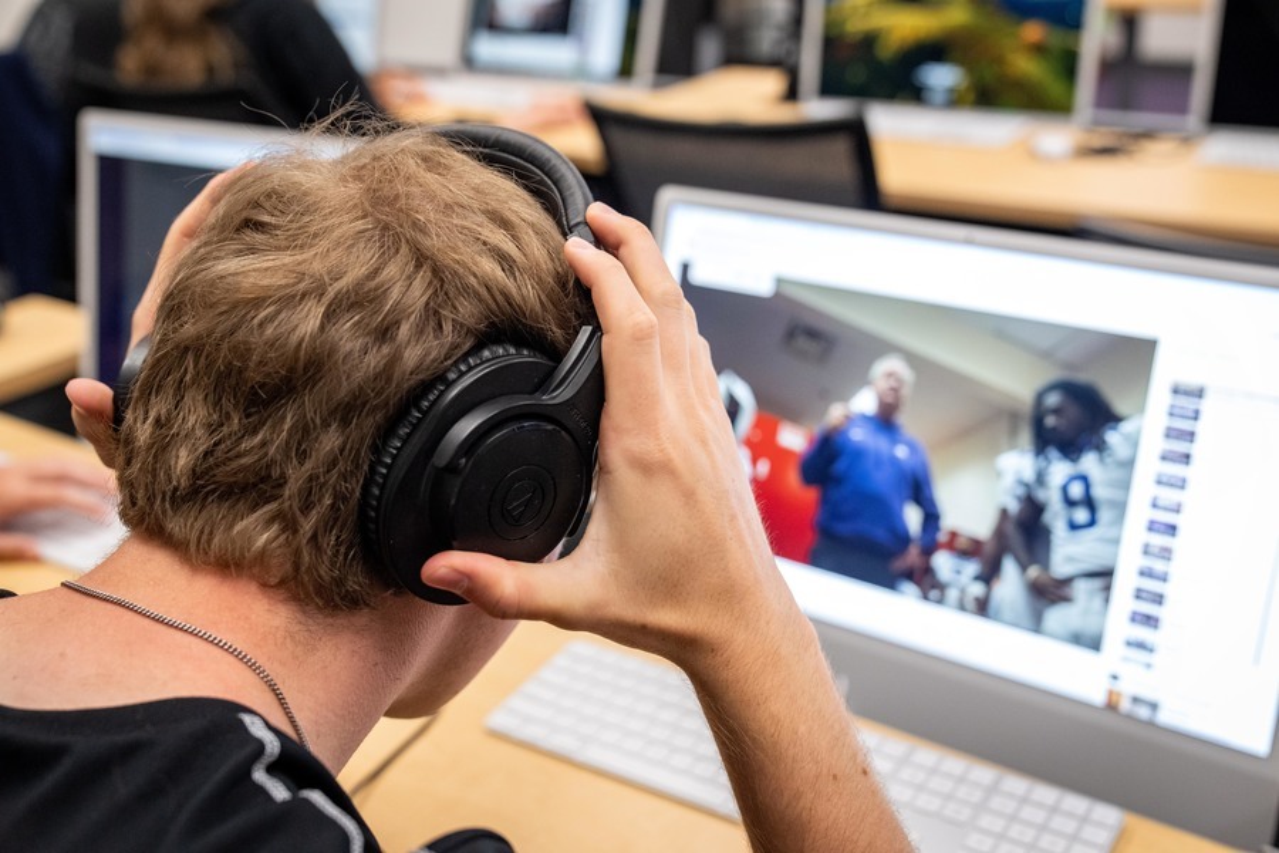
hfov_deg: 46.4
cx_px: 640
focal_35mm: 42
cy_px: 426
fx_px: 1492
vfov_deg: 31.9
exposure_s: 1/200
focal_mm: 42
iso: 4000
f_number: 3.5
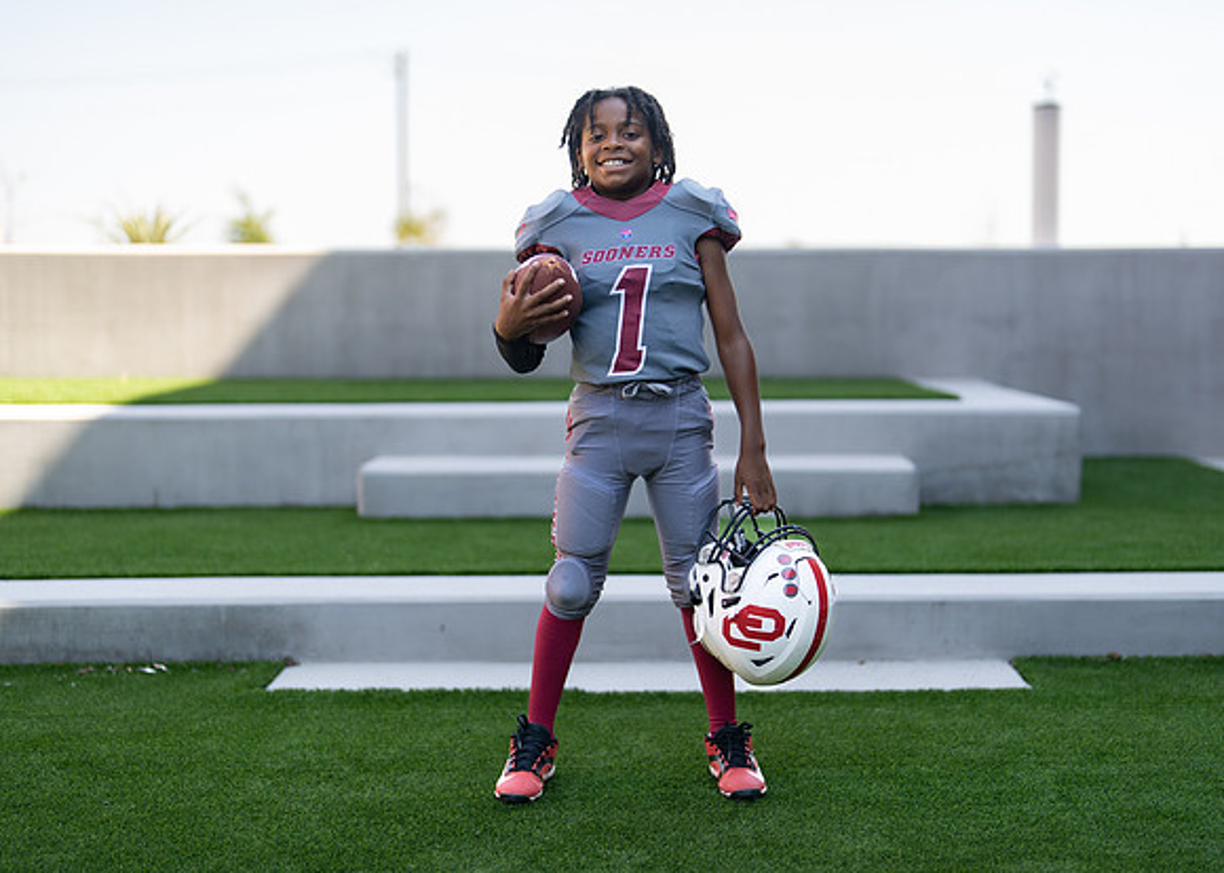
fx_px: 1959
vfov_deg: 25.1
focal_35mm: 56
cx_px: 661
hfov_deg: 34.7
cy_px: 457
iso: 100
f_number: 1.2
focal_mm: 50
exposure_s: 1/1600
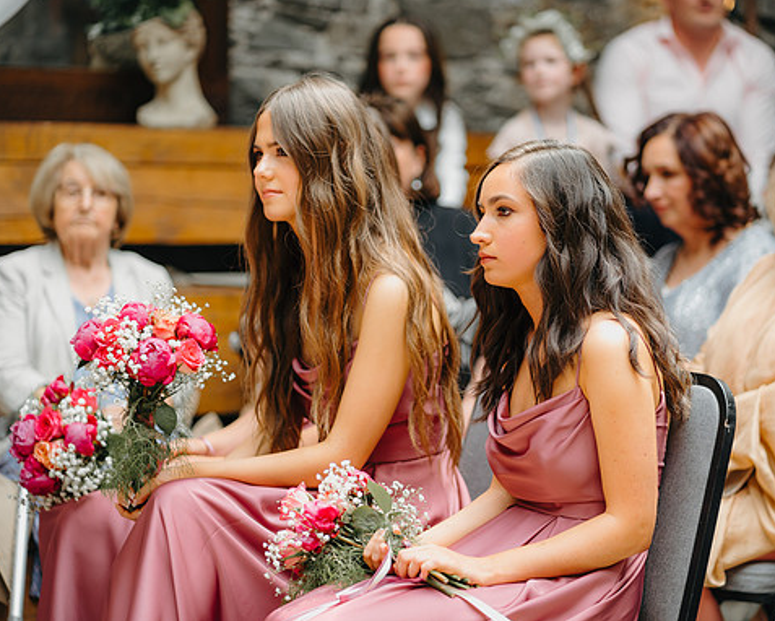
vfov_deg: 15.9
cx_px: 463
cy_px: 308
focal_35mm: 97
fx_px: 2226
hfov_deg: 19.7
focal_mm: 85
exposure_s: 1/400
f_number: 2
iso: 100
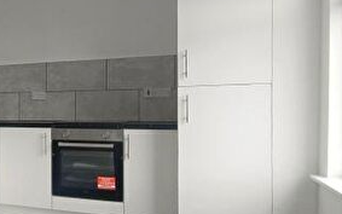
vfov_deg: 30.5
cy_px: 113
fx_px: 392
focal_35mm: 42
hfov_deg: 41.2
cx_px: 1
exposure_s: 1/100
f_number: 2.2
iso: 100
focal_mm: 2.78
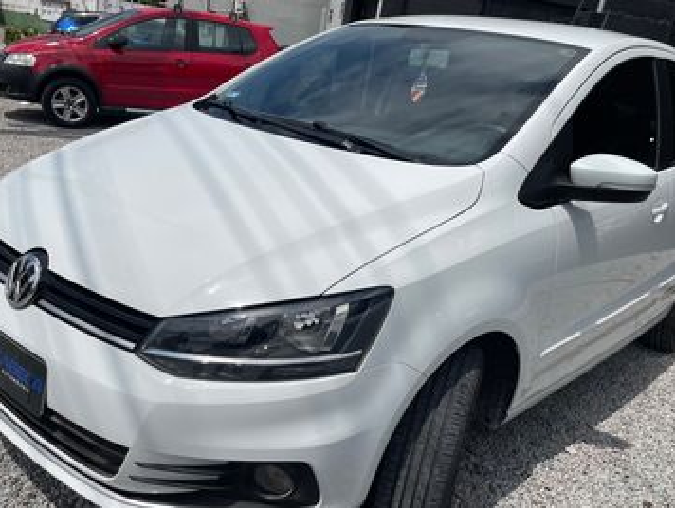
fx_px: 644
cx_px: 351
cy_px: 275
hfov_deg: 55.3
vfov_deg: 43.0
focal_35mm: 33
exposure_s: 1/13514
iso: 32
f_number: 1.6
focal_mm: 5.1
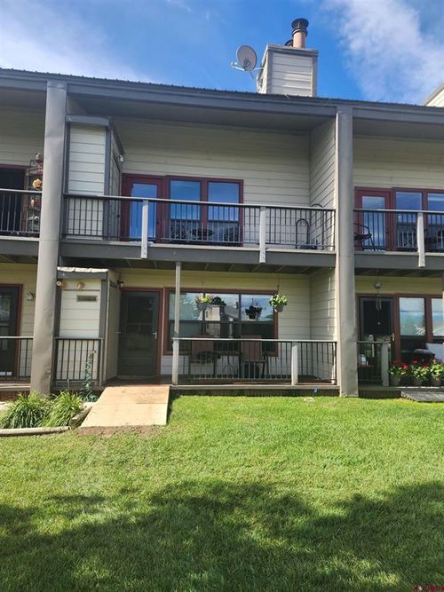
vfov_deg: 73.9
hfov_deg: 58.9
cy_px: 296
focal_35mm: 23
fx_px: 393
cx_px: 222
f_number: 1.8
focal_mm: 6.4
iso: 12
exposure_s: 1/450
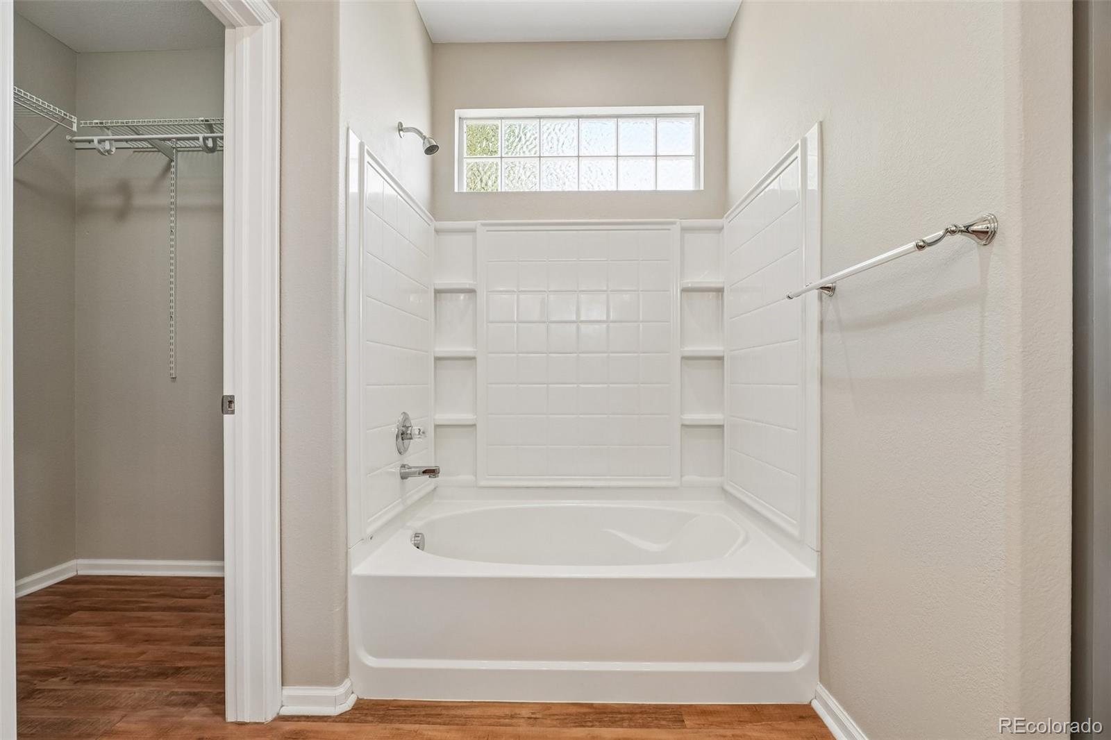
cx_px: 556
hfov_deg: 95.0
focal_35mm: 16
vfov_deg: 72.0
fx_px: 509
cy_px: 370
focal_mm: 11
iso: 250
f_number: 8
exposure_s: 1/30
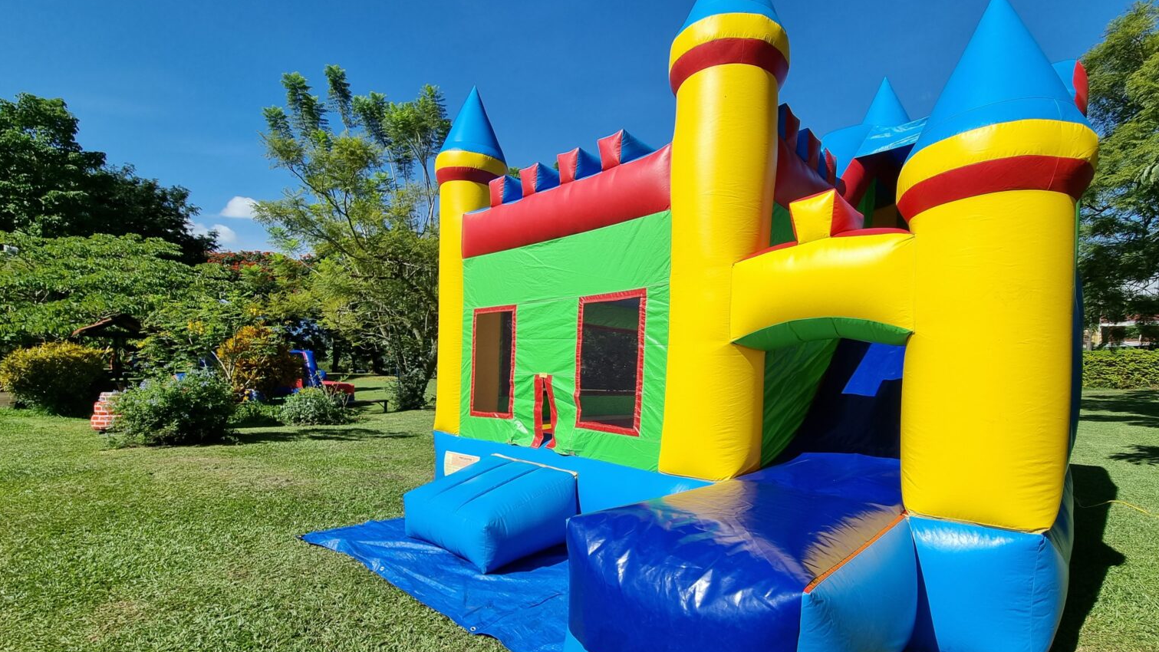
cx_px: 612
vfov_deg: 69.5
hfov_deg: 102.9
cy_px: 406
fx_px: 461
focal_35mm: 15
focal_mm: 2.2
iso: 50
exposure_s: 1/2336
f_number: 2.2
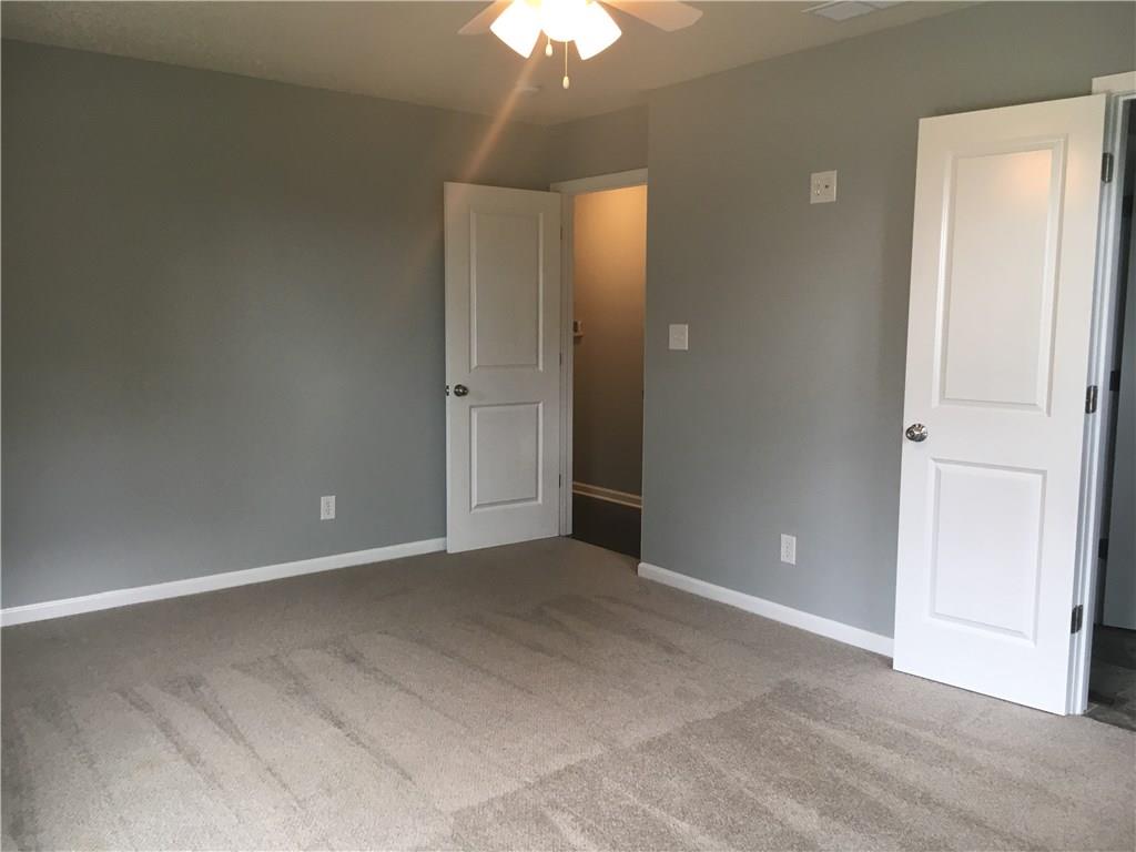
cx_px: 568
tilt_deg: -4.6
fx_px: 952
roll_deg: -0.5
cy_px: 426
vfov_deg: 48.2
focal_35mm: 29
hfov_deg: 61.7
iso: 32
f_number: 2.2
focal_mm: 4.15
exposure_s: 1/30
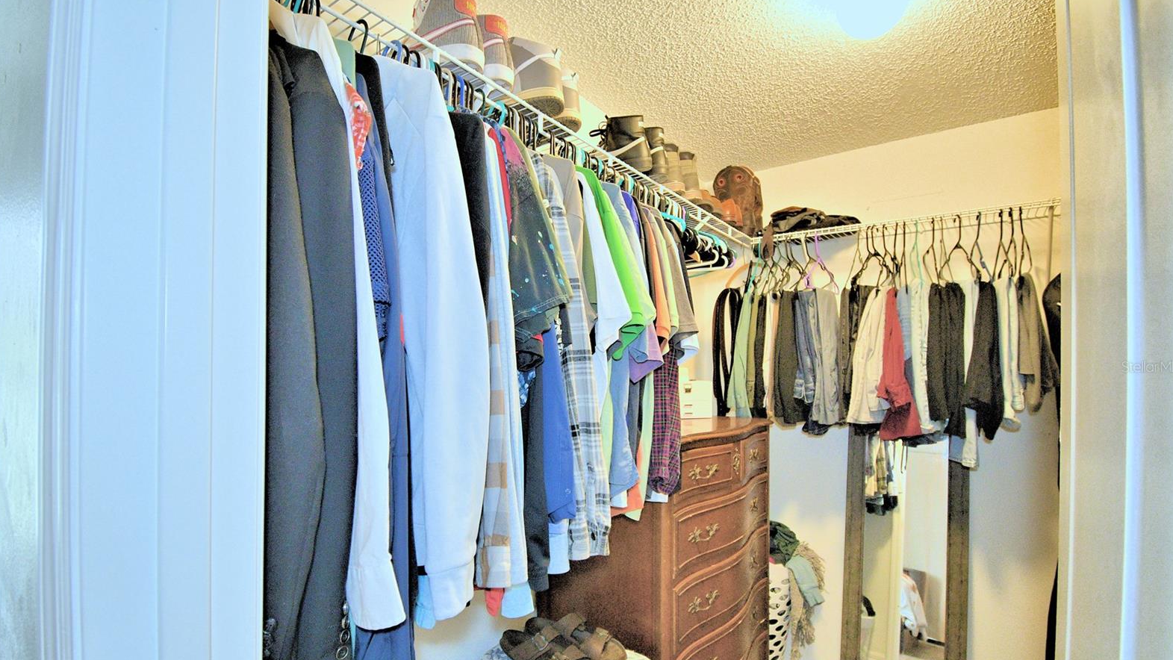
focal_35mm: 16
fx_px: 498
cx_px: 591
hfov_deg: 99.4
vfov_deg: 66.9
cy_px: 367
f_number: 4.5
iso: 1000
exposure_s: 1/30
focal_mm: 10
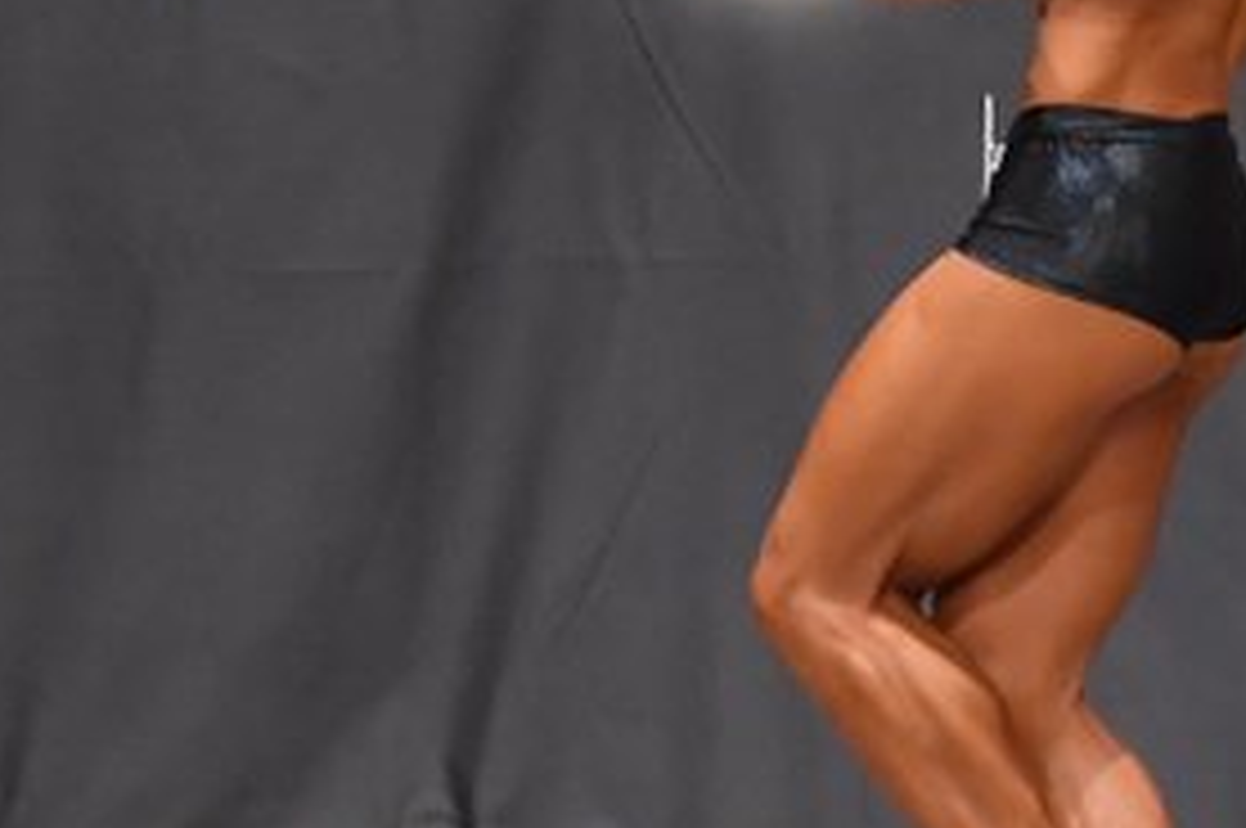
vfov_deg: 2.3
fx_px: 20984
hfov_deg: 3.4
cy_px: 243
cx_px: 1028
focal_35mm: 607
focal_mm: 145
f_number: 5.6
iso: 8000
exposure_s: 1/400
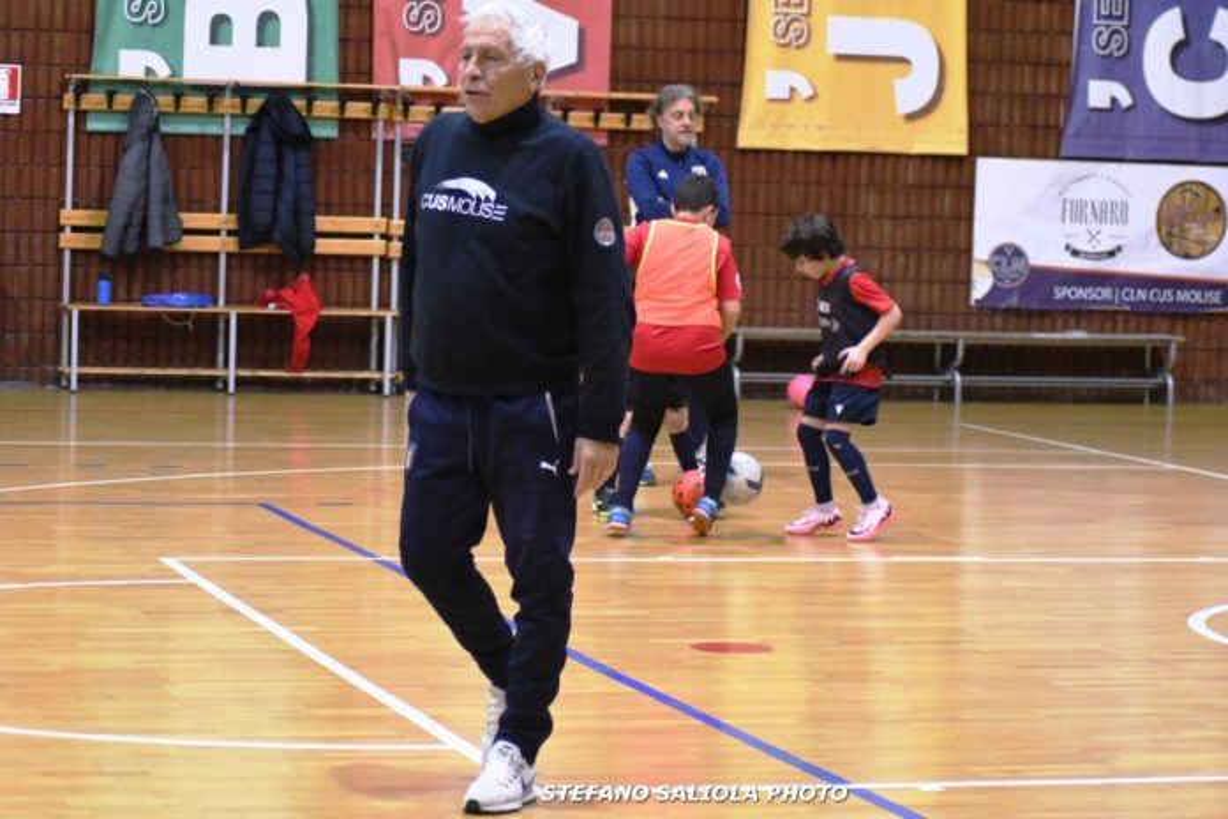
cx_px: 614
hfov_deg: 19.5
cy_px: 410
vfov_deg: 13.0
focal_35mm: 105
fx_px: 3581
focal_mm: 70
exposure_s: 1/250
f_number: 4
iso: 10000
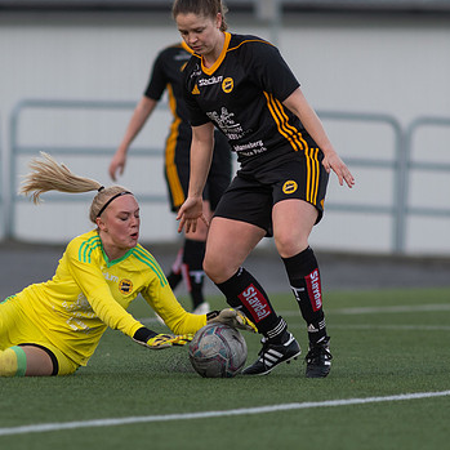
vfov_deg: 2.8
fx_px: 9354
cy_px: 225
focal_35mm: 636
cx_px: 116
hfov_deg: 2.8
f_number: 3.2
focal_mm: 300
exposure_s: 1/1250
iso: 360
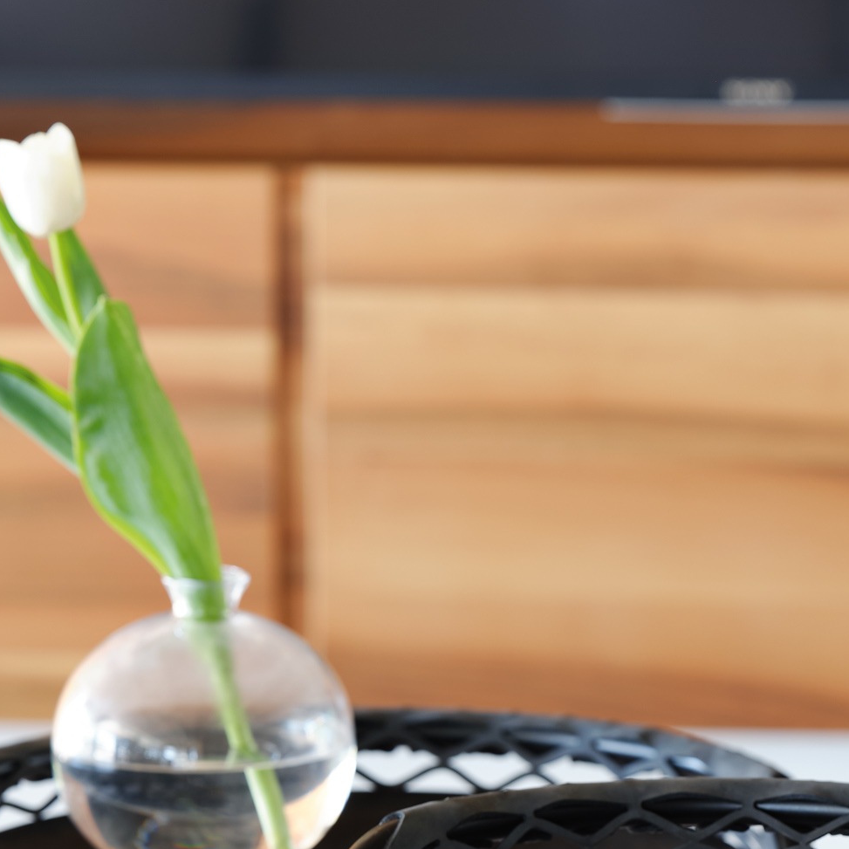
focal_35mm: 316
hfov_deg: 5.5
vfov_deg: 5.5
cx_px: 980
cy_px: 837
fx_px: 8768
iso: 100
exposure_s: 1/6
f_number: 4
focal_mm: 110
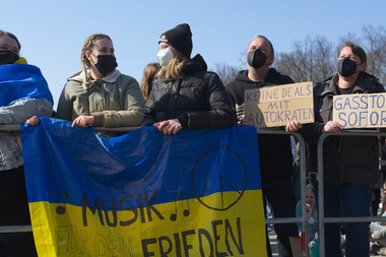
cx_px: 184
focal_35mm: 38
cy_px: 150
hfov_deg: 50.7
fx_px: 407
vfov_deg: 34.9
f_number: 4.5
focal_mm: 32
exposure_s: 1/800
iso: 100
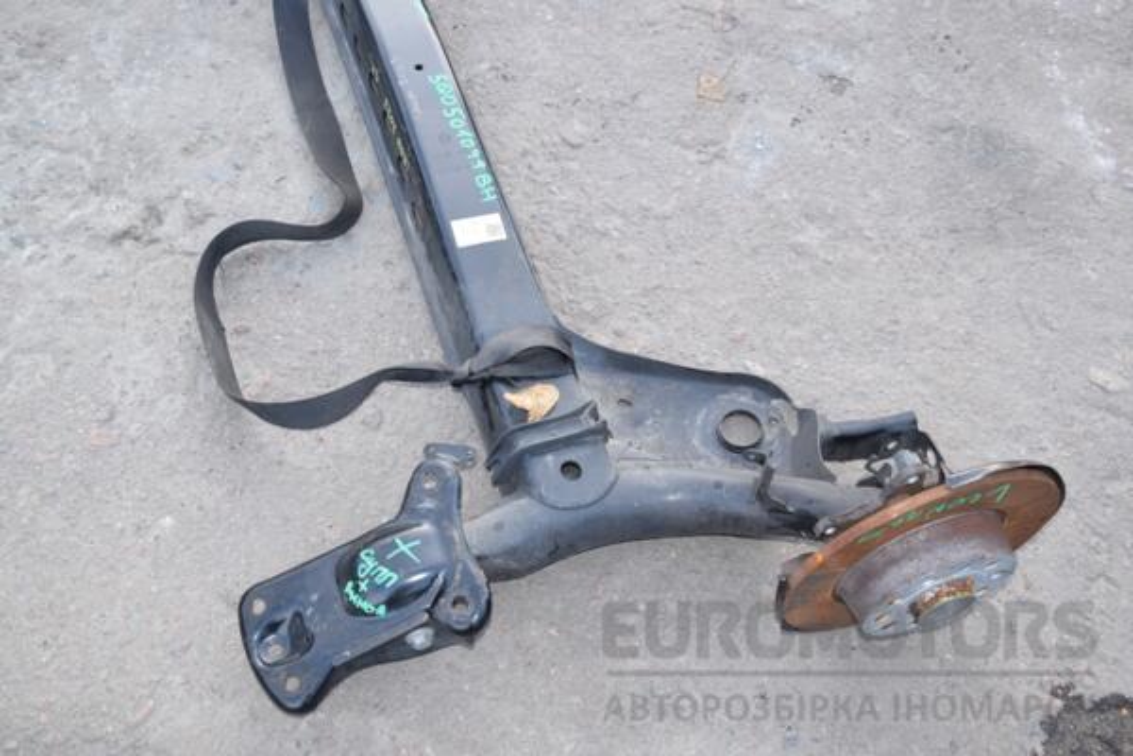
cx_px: 566
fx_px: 1322
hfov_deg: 46.4
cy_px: 378
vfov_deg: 31.9
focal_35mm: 42
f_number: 6.3
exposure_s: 1/200
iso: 800
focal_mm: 28
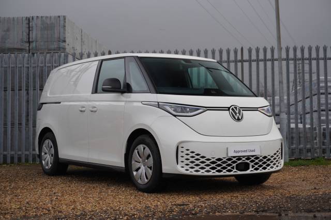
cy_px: 110
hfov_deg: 31.9
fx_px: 579
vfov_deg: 21.5
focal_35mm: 63
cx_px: 166
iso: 200
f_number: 5.6
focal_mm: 42
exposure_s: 1/160
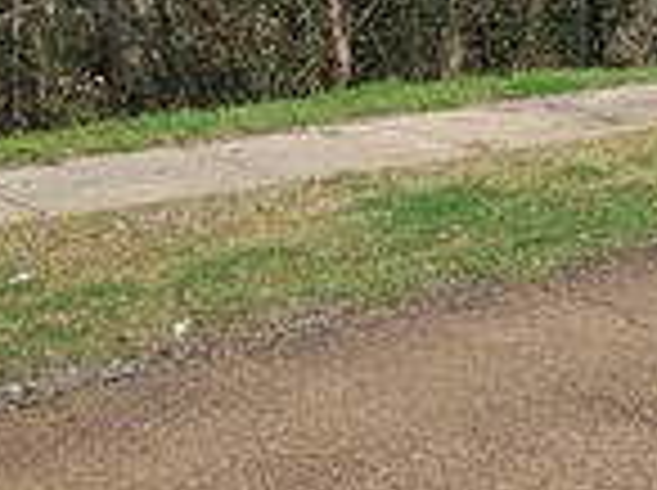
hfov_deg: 24.5
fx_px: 1497
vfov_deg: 18.0
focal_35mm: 79
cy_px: -25
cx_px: 477
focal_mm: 5.4
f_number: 1.8
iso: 25
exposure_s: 1/326
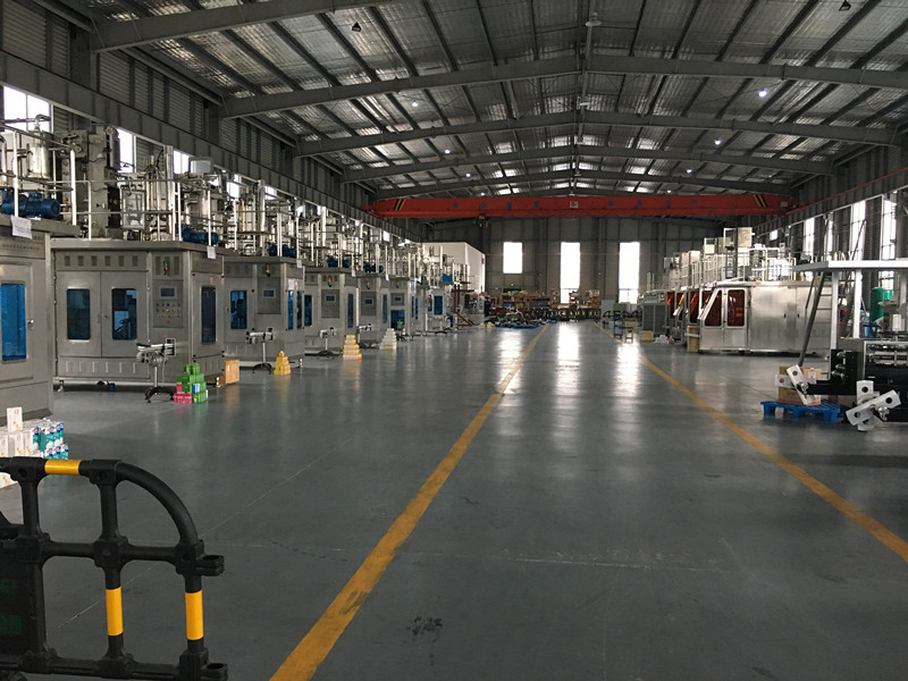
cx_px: 454
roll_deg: -0.1
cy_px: 340
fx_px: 761
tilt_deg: -2.3
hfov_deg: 61.7
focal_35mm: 29
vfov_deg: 48.2
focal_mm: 4.15
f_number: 2.2
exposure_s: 1/33
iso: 200
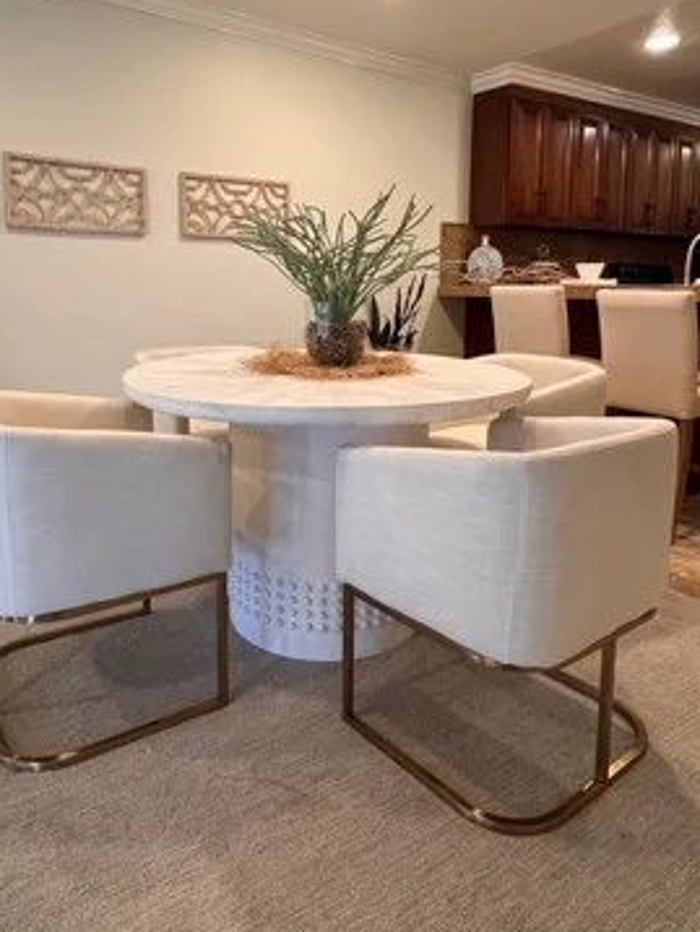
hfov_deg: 54.9
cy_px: 359
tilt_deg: -7.3
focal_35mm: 25
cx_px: 328
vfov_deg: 68.5
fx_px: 673
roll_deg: -0.4
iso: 250
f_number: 2.2
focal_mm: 2.22
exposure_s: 1/120
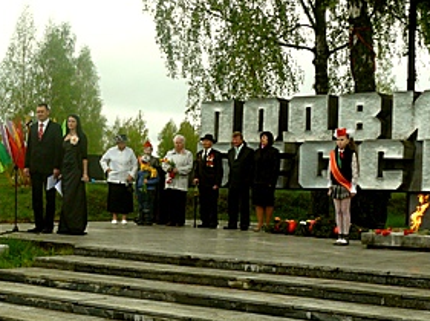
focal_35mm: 77
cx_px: 70
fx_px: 955
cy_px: 206
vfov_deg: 19.1
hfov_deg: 24.8
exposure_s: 1/250
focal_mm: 6
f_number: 5
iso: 100
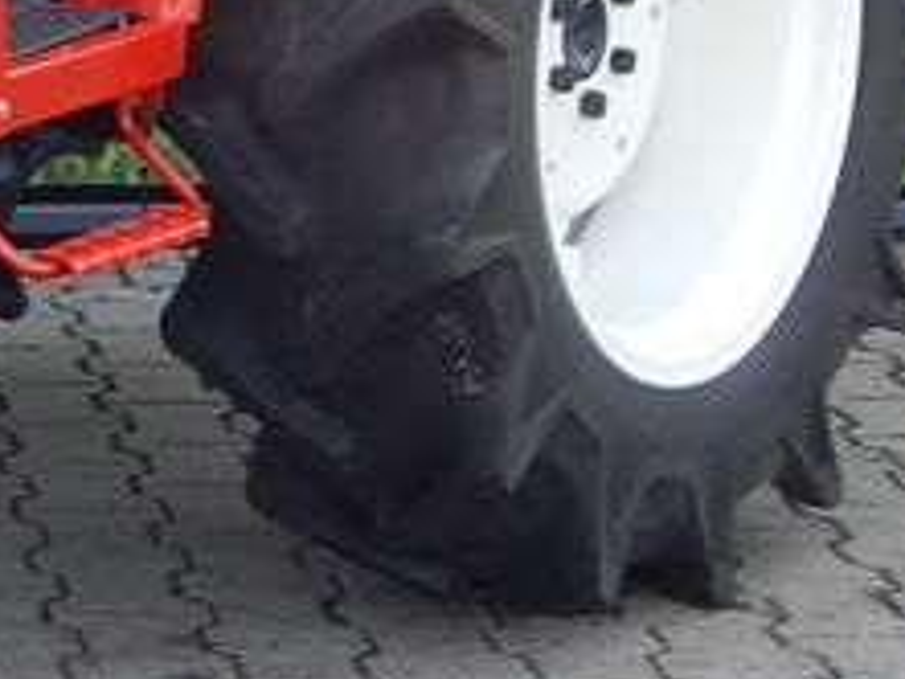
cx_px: -393
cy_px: -221
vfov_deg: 8.5
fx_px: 4499
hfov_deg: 11.1
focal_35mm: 172
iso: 125
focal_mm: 6.8
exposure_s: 1/200
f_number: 3.4
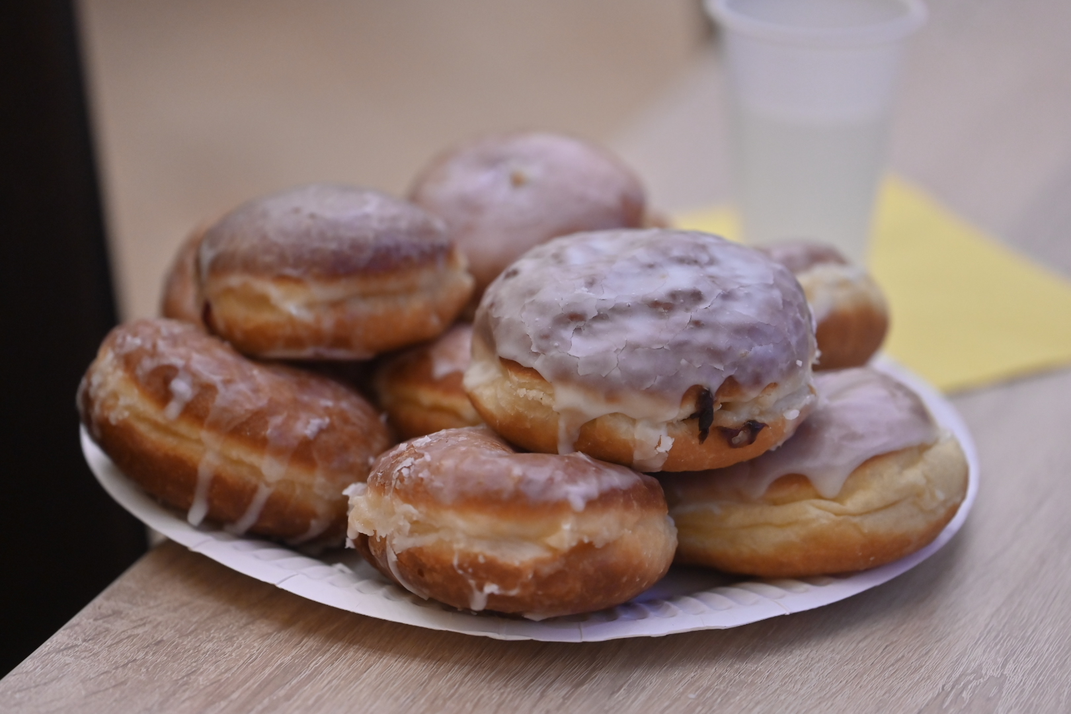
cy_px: 357
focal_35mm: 180
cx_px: 536
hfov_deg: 11.4
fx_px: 5355
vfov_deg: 7.6
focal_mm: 180
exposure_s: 1/400
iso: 1600
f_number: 2.8
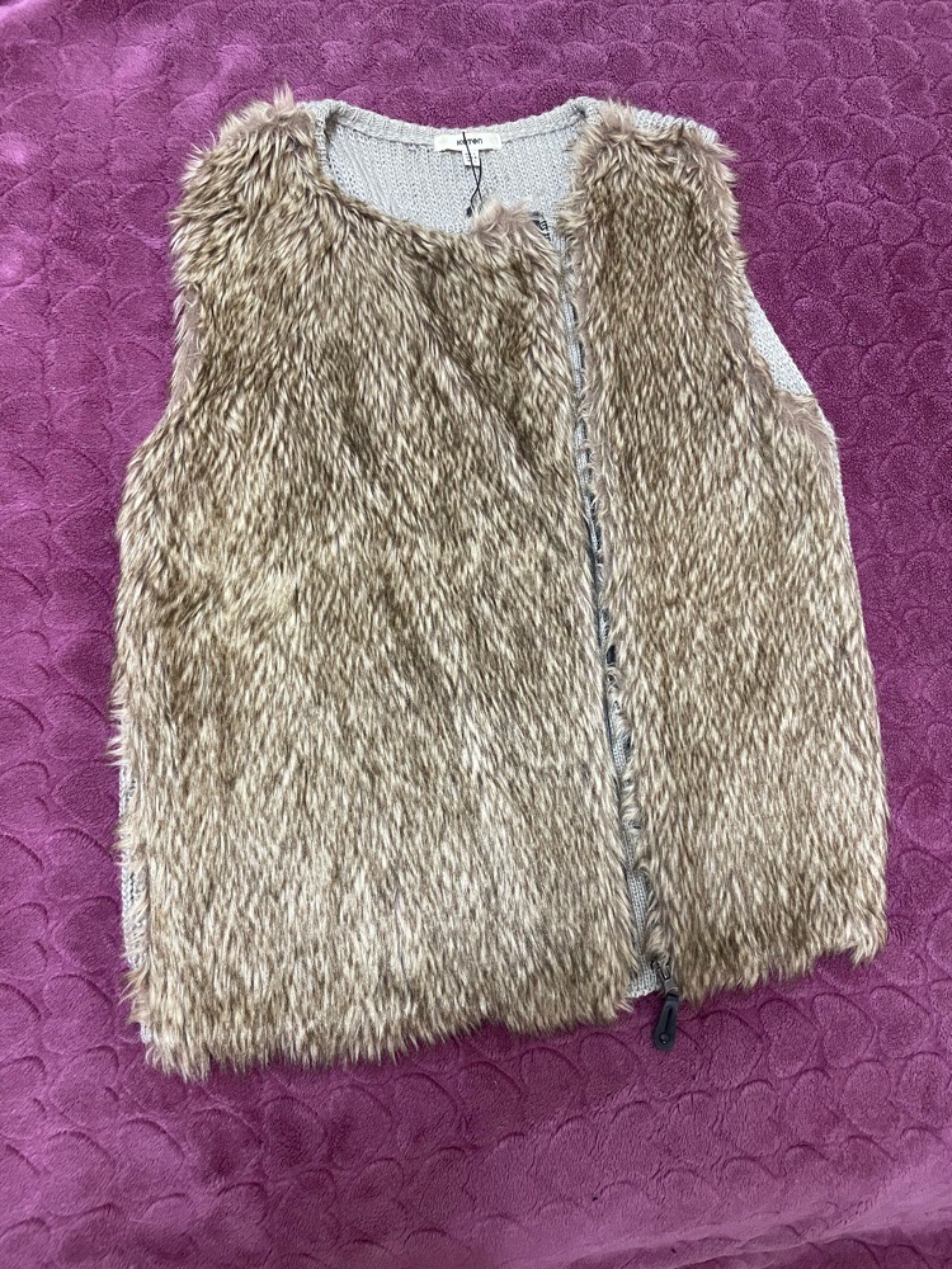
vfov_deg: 67.3
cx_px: 476
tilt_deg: -72.2
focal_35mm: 26
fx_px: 953
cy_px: 634
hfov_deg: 53.1
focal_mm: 4.2
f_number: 1.6
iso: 640
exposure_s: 1/40
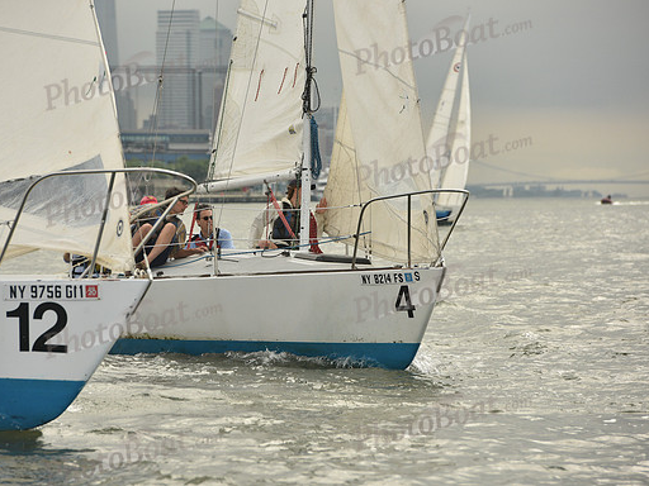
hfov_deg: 9.1
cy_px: 242
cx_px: 289
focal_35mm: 218
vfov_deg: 6.8
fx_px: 4087
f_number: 7.1
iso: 320
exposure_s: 1/1250
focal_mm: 200
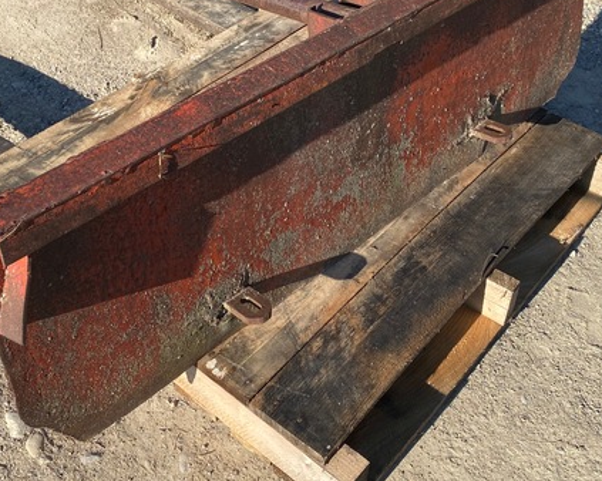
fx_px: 855
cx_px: 259
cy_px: 135
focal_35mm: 48
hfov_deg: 38.7
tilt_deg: -38.2
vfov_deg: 31.0
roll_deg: -1.0
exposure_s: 1/1779
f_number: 1.8
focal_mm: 4.25
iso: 32
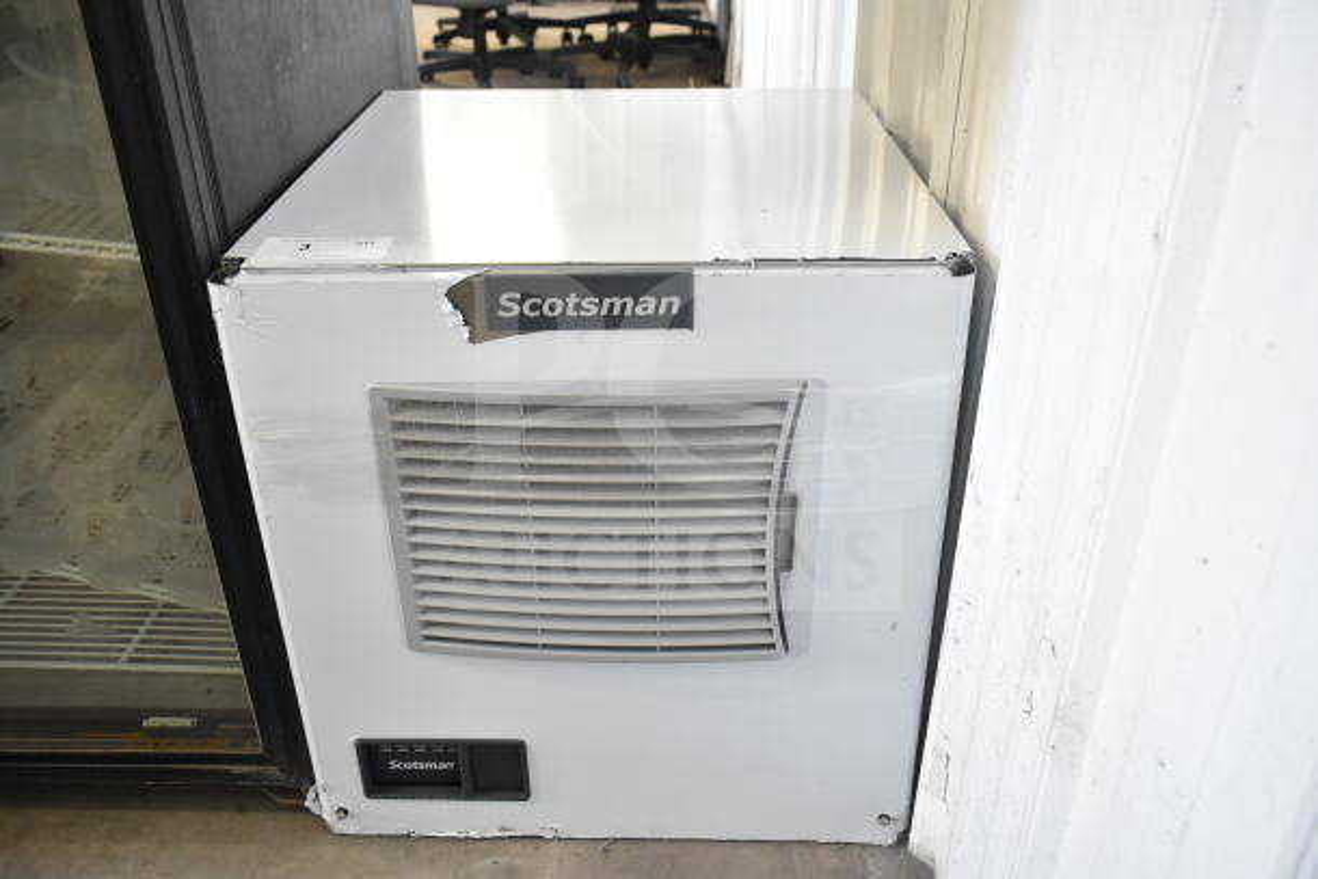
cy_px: 440
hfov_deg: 61.9
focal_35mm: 30
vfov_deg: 43.6
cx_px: 659
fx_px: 1099
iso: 1600
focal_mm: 20
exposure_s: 1/40
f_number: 3.8
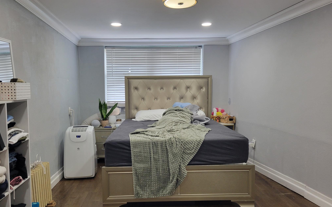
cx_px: 167
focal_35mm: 28
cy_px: 108
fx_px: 253
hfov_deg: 66.5
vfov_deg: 44.5
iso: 200
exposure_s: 1/120
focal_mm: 5.4
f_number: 1.8
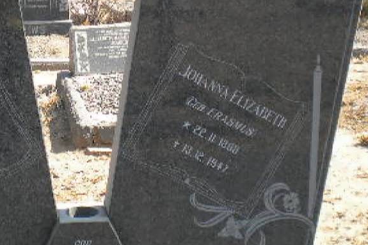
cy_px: 102
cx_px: 76
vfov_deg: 17.9
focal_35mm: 76
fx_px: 777
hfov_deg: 26.2
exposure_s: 1/192
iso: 80
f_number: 4.6
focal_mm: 6.3
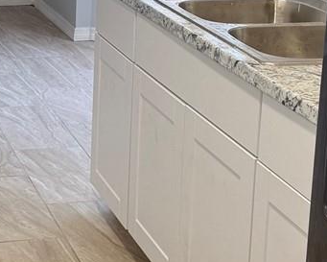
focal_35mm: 110
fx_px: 1065
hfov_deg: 17.1
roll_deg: -1.3
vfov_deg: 13.9
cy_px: 21
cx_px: 16
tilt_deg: -12.7
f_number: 1.78
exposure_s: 1/239
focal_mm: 6.76
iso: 125
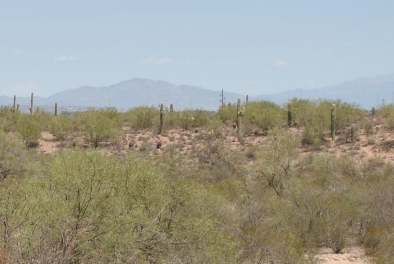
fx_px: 1597
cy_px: 162
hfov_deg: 13.8
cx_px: -5
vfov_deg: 9.5
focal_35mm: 146
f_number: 4.5
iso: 100
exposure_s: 1/800
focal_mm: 29
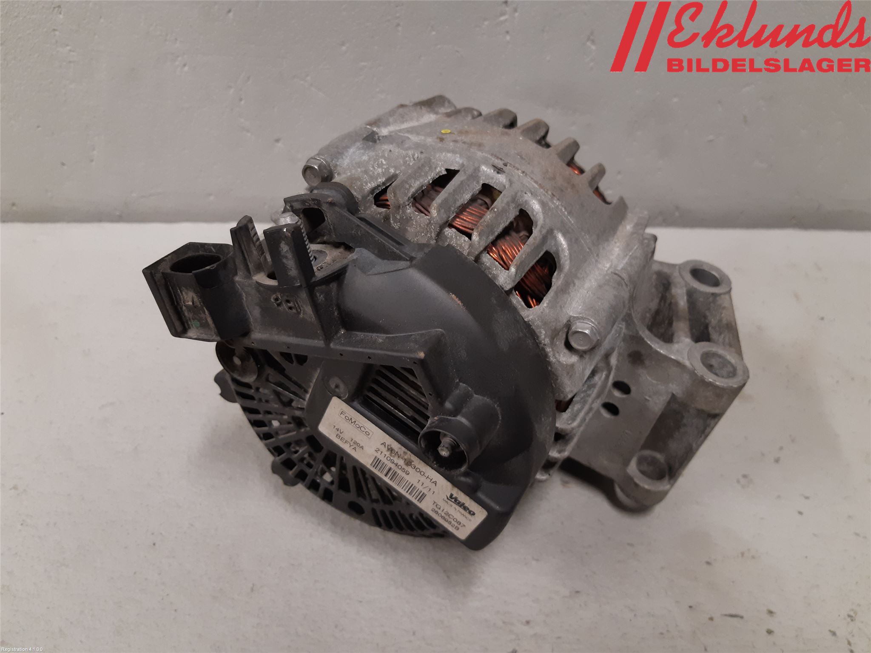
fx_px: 654
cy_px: 326
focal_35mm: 26
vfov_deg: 53.1
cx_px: 436
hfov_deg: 67.3
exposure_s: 1/50
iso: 160
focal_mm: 3.93
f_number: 1.7
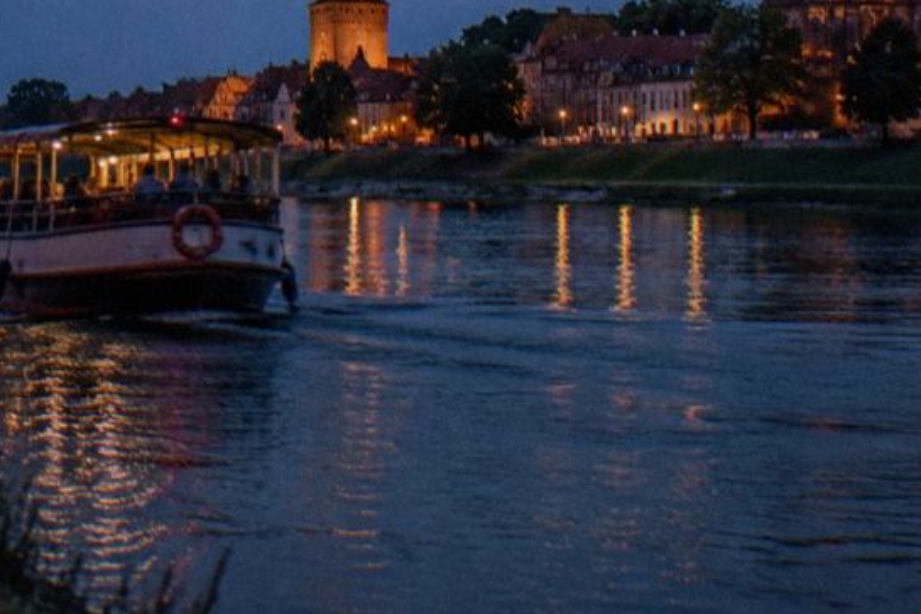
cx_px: 537
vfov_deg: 15.4
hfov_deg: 23.1
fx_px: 2251
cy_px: 100
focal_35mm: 88
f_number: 2.8
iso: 3200
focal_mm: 48
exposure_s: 1/100
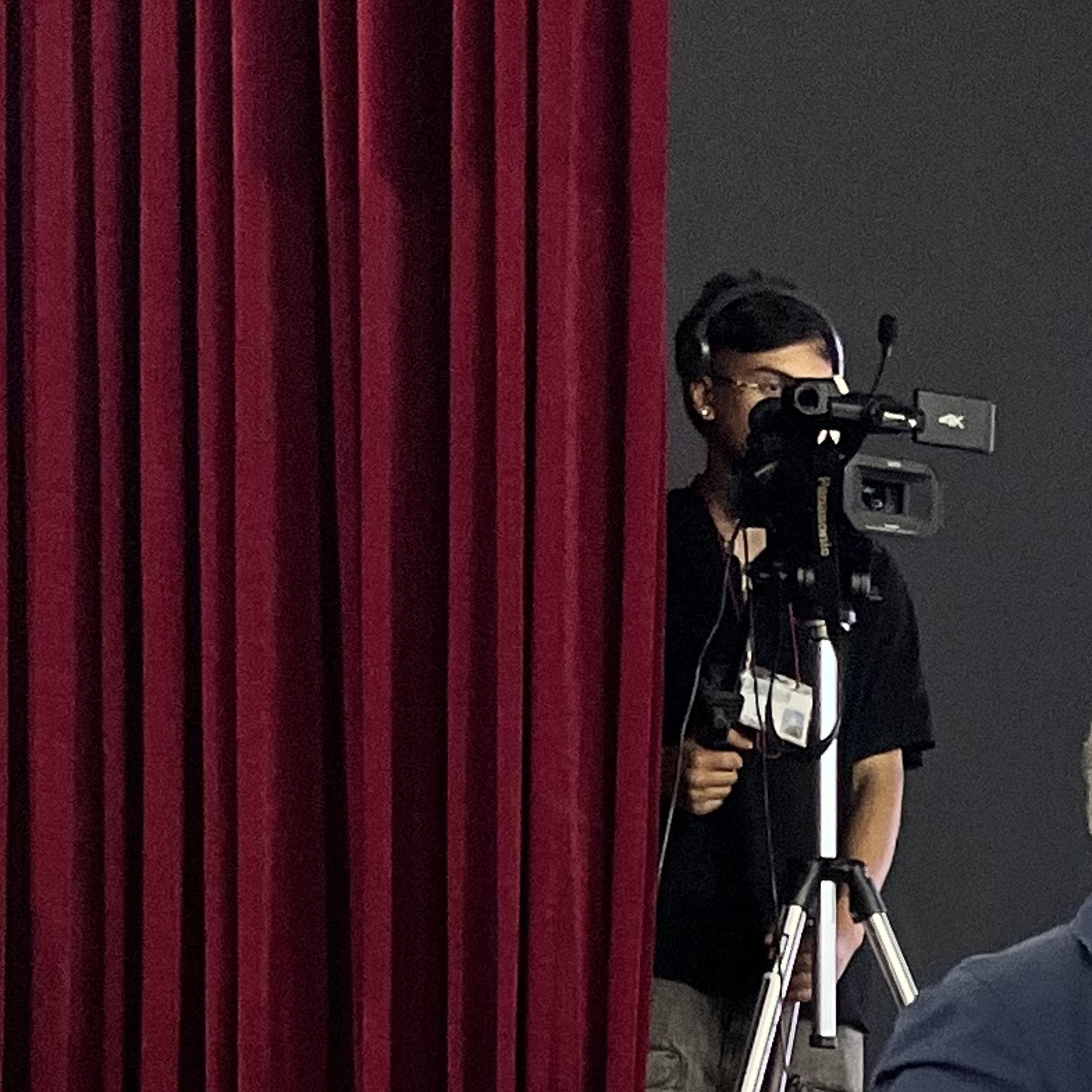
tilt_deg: -6.2
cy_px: 1820
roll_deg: -1.7
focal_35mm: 118
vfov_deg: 13.6
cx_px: 1861
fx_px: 4211
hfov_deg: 13.5
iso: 125
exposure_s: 1/100
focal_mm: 5.1
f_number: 1.6
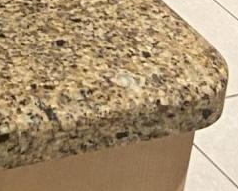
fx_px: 1502
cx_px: -37
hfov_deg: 9.0
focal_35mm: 213
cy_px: -519
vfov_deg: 6.2
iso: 250
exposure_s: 1/60
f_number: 1.8
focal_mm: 4.25
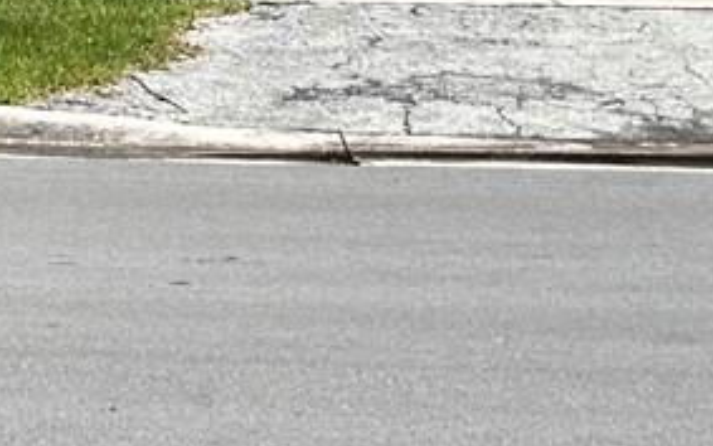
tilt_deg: +7.2
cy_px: -700
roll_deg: +0.5
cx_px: -557
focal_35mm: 144
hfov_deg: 13.2
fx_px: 2799
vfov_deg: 8.2
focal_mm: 6.86
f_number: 1.78
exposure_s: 1/3058
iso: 80
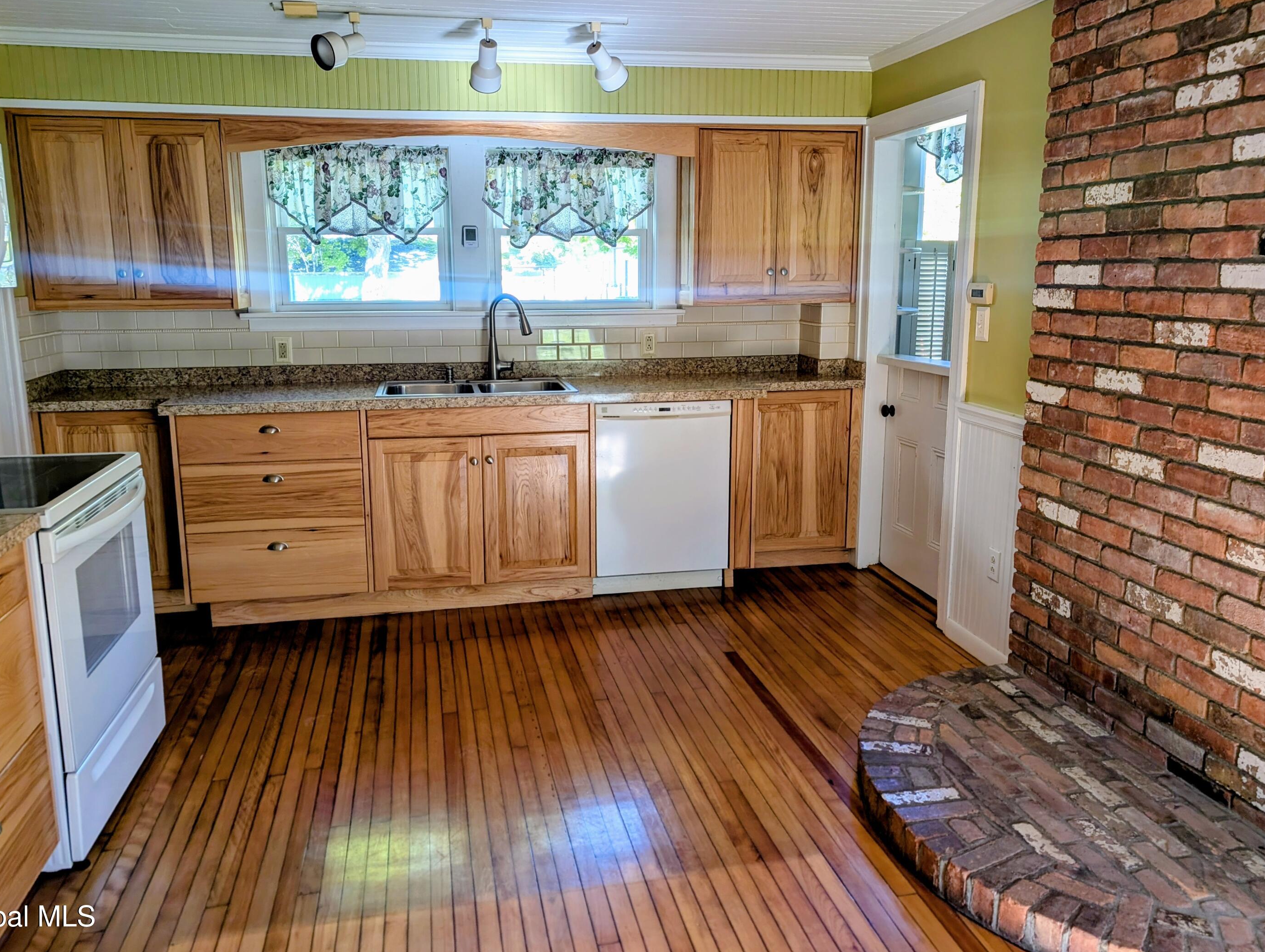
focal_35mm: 26
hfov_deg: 67.2
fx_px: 951
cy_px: 448
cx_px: 629
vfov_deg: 53.1
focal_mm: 6.9
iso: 39
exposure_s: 1/24
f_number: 1.68
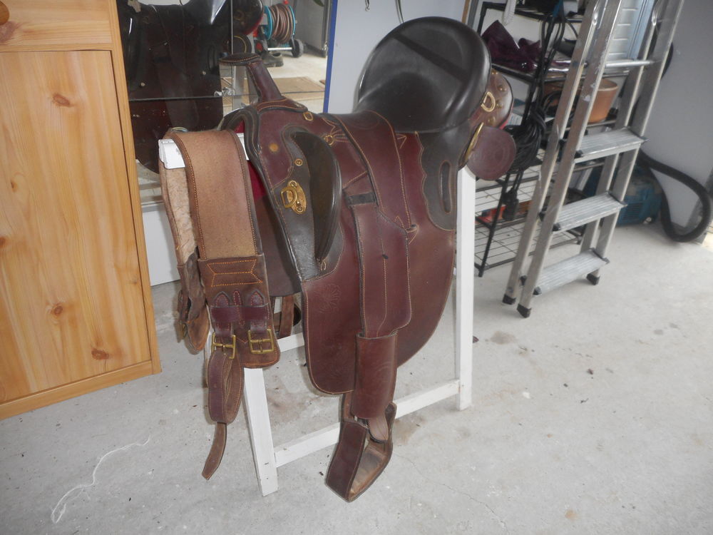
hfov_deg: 69.4
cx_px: 356
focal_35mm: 25
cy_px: 268
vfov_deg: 54.9
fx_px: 515
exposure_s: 1/25
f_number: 3.7
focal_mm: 4.5
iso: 200
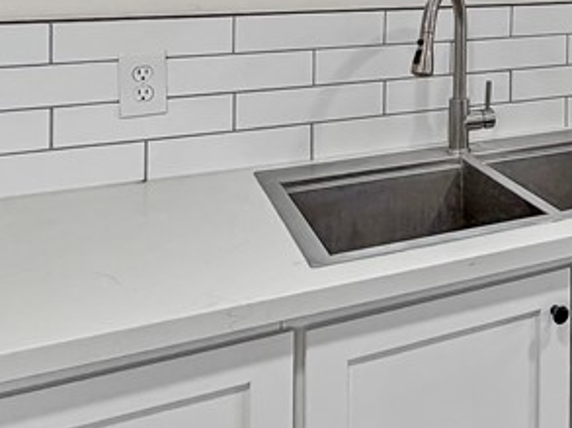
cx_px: 609
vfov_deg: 26.6
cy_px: -72
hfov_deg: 34.4
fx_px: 809
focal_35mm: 49
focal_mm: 2.22
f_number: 2.2
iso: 160
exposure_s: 1/120
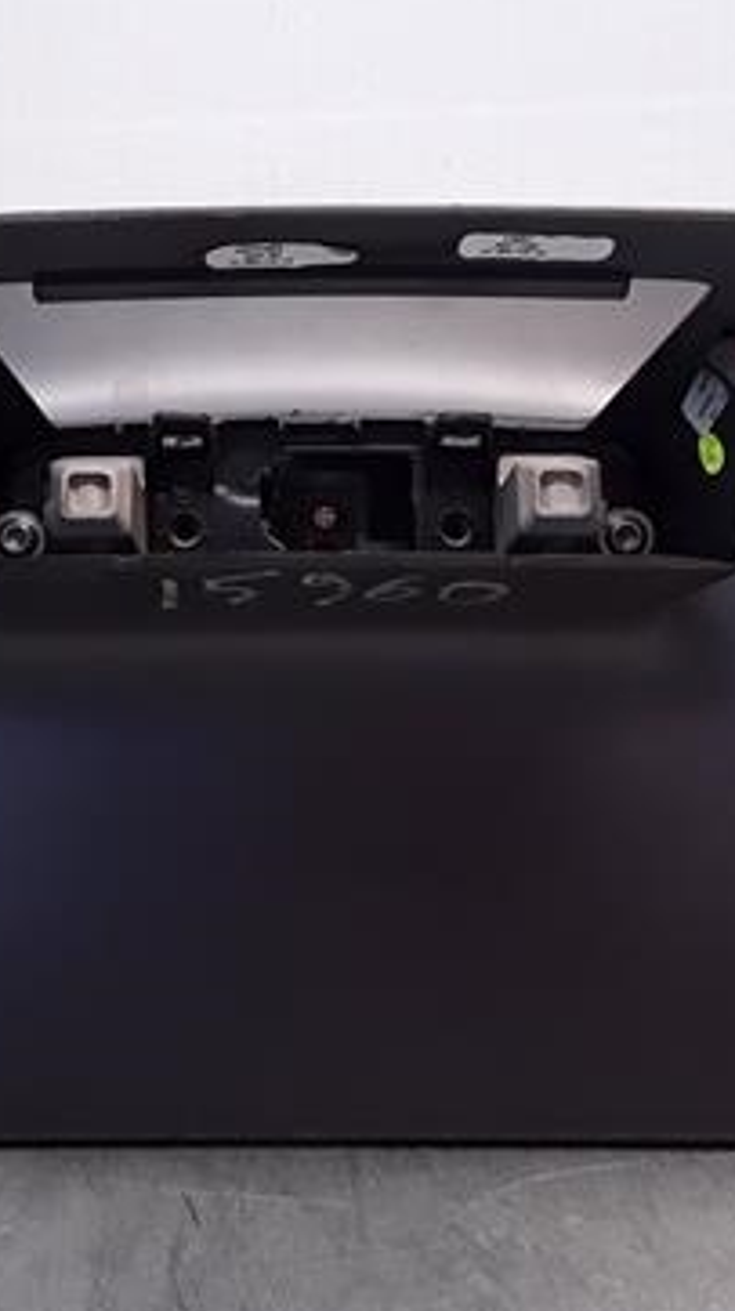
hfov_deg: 22.1
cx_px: 235
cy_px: 554
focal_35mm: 54
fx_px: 1875
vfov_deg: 38.4
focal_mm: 2.91
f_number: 1.9
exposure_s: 1/149
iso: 100
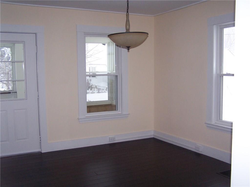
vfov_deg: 37.7
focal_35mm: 38
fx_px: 274
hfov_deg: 49.0
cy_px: 94
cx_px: 125
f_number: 2.8
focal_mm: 6.3
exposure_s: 1/60
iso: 140
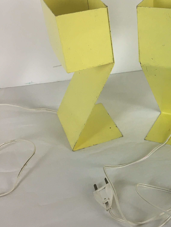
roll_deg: +2.3
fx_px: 362
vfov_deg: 34.9
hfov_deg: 25.6
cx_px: 160
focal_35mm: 55
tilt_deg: -32.9
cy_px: 107
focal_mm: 4.15
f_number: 2.2
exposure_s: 1/33
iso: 32
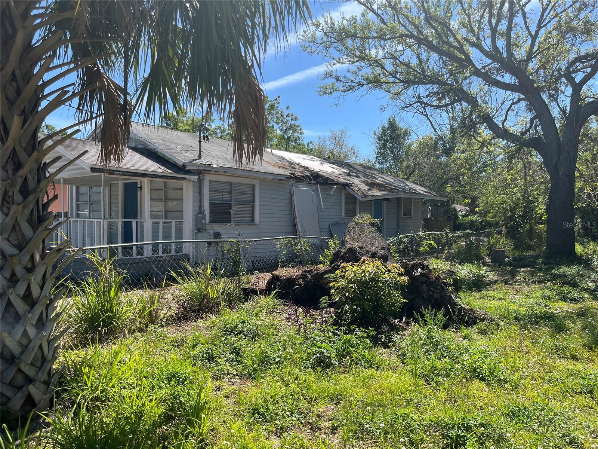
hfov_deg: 67.3
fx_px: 449
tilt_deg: -1.6
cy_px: 224
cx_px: 299
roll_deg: -0.1
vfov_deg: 53.1
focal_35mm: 26
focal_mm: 5.1
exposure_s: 1/2309
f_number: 1.6
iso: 50
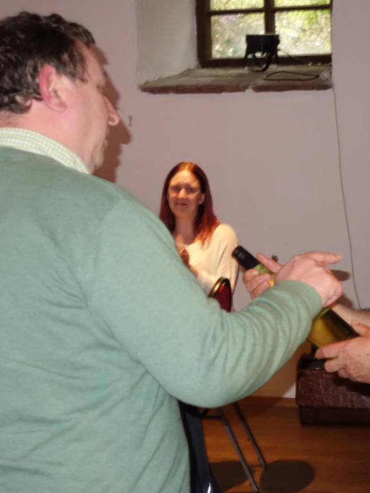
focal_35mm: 105
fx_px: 1496
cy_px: 246
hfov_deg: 14.1
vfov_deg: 18.7
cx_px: 253
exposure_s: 1/30
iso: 800
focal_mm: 26.57
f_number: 4
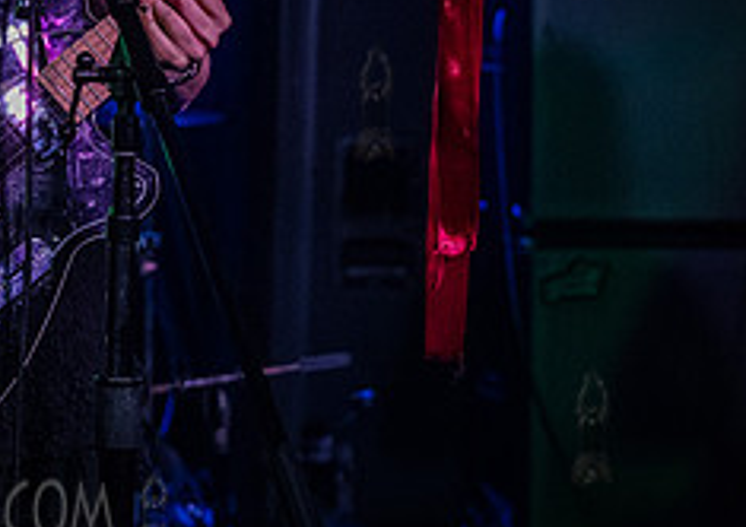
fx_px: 2807
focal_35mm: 133
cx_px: -110
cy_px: -62
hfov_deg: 14.7
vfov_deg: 10.6
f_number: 3.2
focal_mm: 52
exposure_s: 1/320
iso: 16000
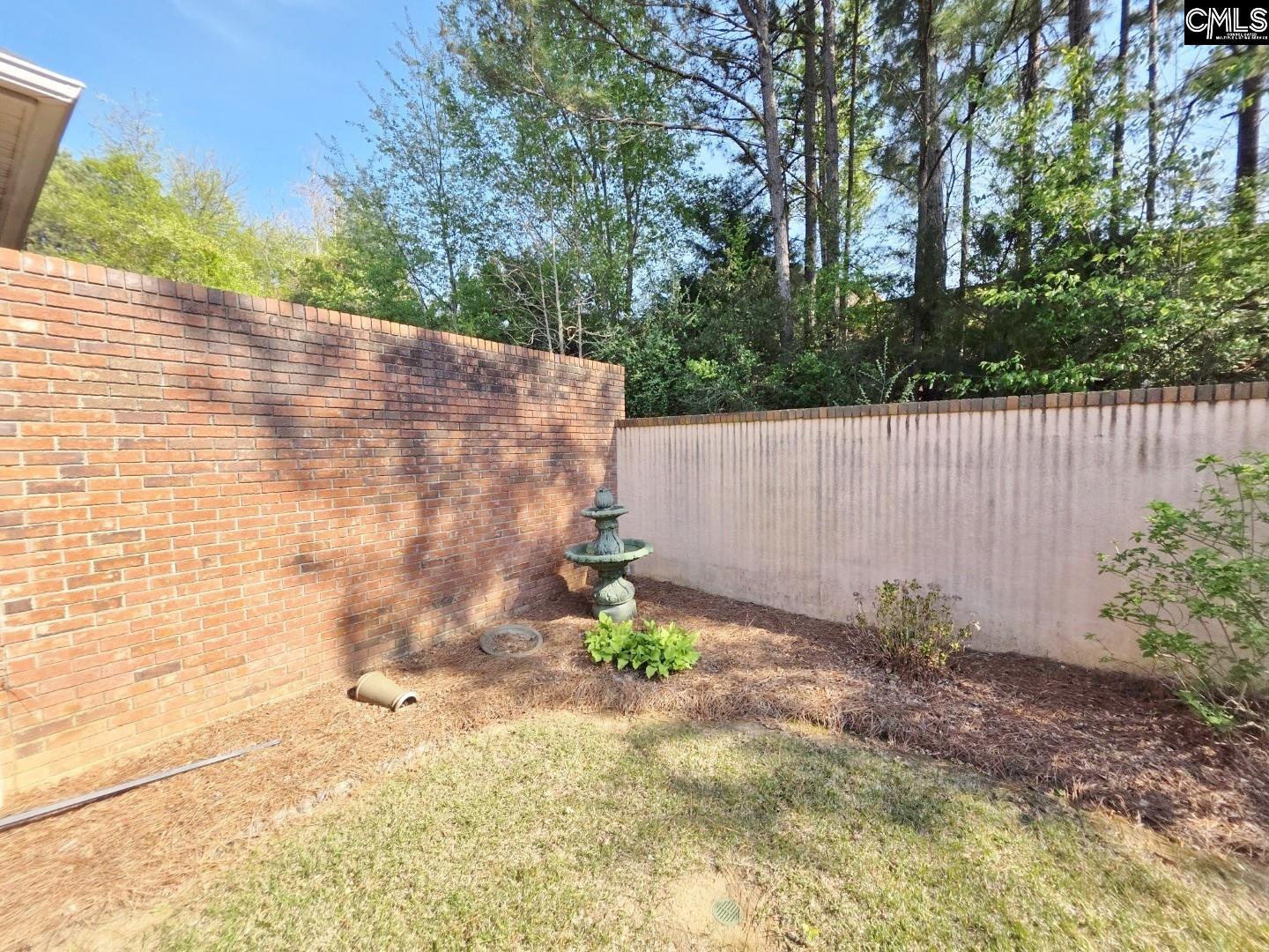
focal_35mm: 13
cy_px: 476
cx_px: 634
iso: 40
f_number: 1.9
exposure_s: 1/919
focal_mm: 2.2
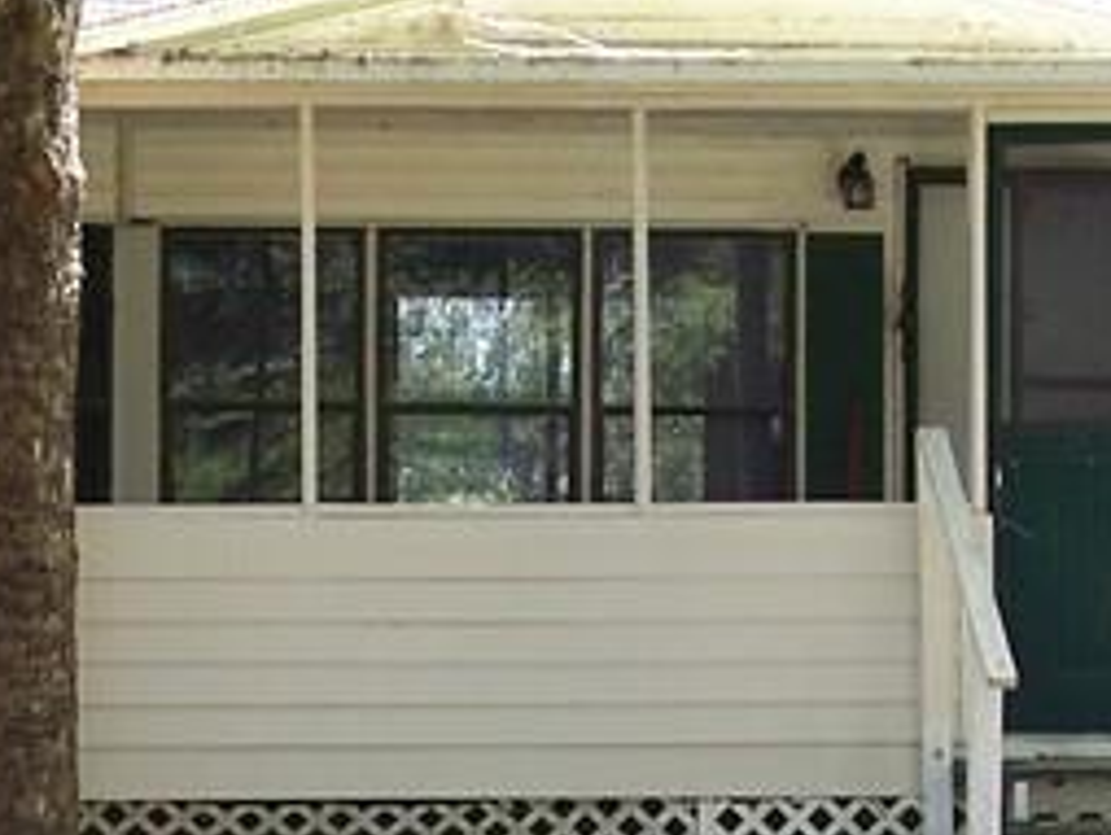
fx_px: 5044
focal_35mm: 157
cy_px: 713
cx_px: 149
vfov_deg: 9.4
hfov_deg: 12.5
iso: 100
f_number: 3.4
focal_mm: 8
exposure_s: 1/90
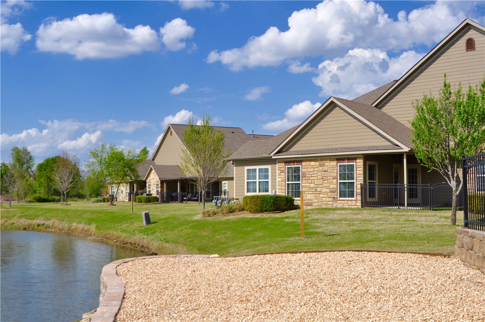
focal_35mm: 42
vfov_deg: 31.8
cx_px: 242
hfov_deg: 46.5
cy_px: 161
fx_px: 565
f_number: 10
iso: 200
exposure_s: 1/500
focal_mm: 28
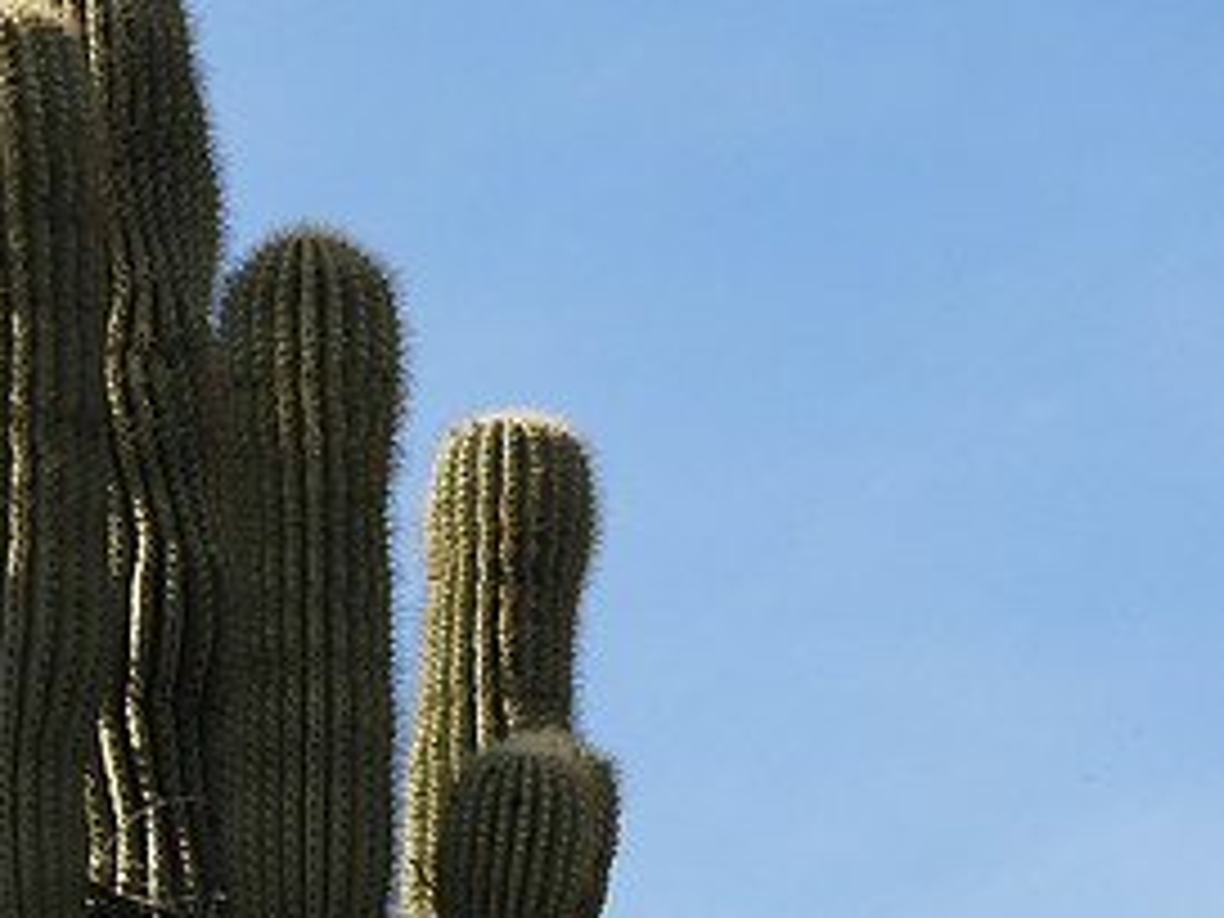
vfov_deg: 3.9
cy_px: 866
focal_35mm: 384
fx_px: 13578
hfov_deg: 5.2
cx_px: 148
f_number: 5.3
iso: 100
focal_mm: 32.2
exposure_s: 1/400
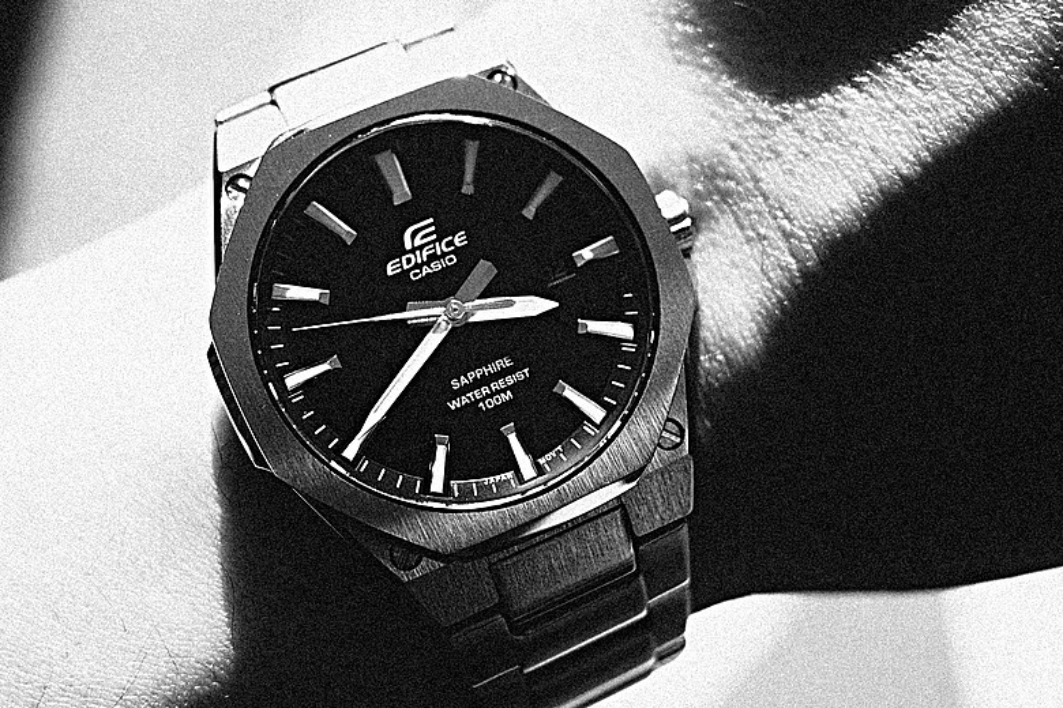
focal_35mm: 50
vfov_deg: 27.0
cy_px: 354
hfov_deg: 39.6
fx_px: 1476
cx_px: 532
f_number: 2.8
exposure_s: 1/400
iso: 320
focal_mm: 18.3
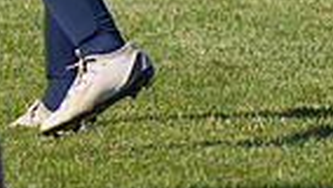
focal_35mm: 1281
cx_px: 136
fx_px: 11315
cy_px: -193
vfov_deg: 0.9
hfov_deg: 1.7
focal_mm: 200
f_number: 5.6
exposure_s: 1/2000
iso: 320
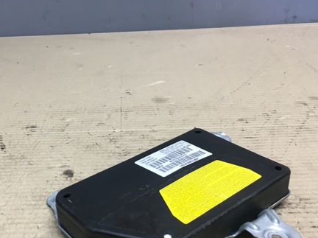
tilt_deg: -29.9
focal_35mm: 43
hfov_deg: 43.6
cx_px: 123
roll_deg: +1.9
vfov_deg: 33.3
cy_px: 157
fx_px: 395
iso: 64
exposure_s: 1/33
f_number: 2.2
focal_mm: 4.15
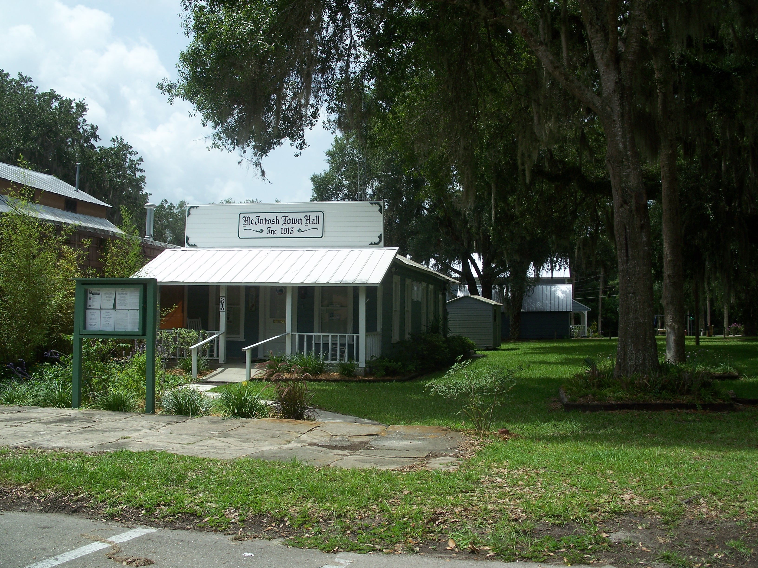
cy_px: 284
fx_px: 810
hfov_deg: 50.1
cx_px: 379
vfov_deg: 38.7
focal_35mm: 37
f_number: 4
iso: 64
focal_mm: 7.8
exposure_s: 1/640
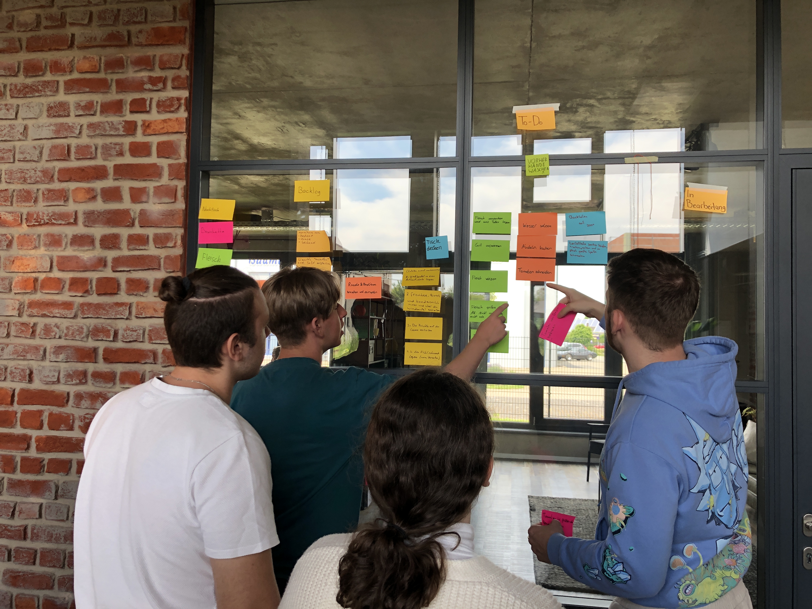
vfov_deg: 49.7
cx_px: 406
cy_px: 304
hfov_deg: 63.4
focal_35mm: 28
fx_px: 657
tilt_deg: +2.1
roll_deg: -0.3
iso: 40
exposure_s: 1/120
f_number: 1.8
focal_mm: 4
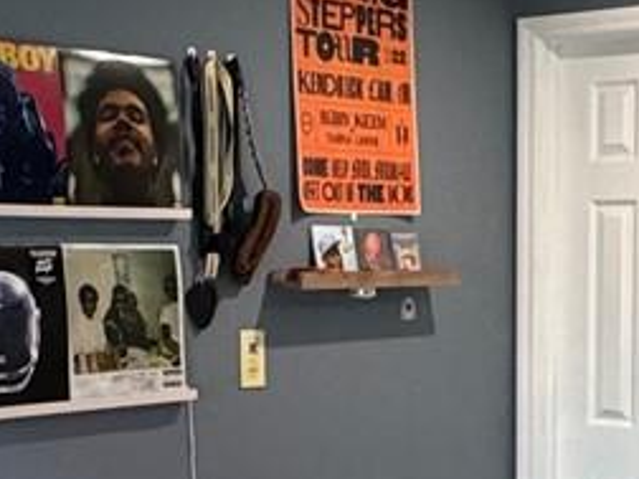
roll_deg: -0.2
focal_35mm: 89
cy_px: 456
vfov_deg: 16.3
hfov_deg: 21.9
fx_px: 1643
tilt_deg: -7.0
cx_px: 421
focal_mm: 2.22
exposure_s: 1/63
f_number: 2.2
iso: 250
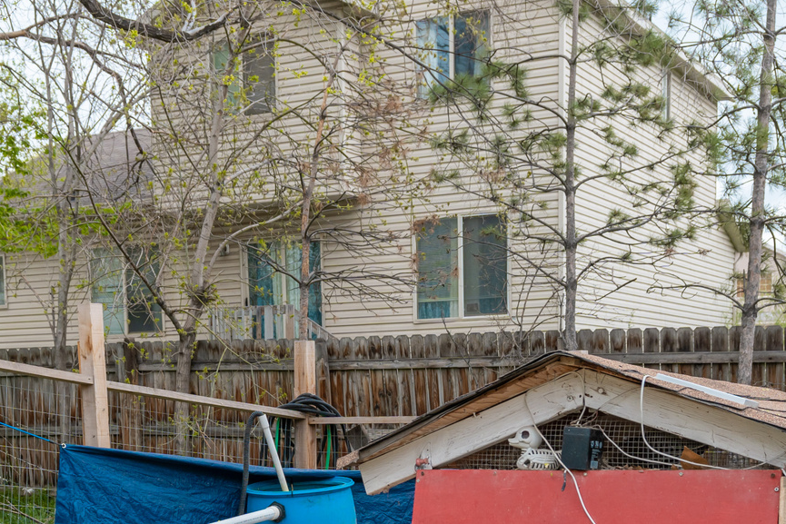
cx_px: 314
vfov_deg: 19.8
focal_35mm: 65
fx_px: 1419
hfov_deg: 30.9
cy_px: 607
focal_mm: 26
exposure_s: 1/640
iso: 320
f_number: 5
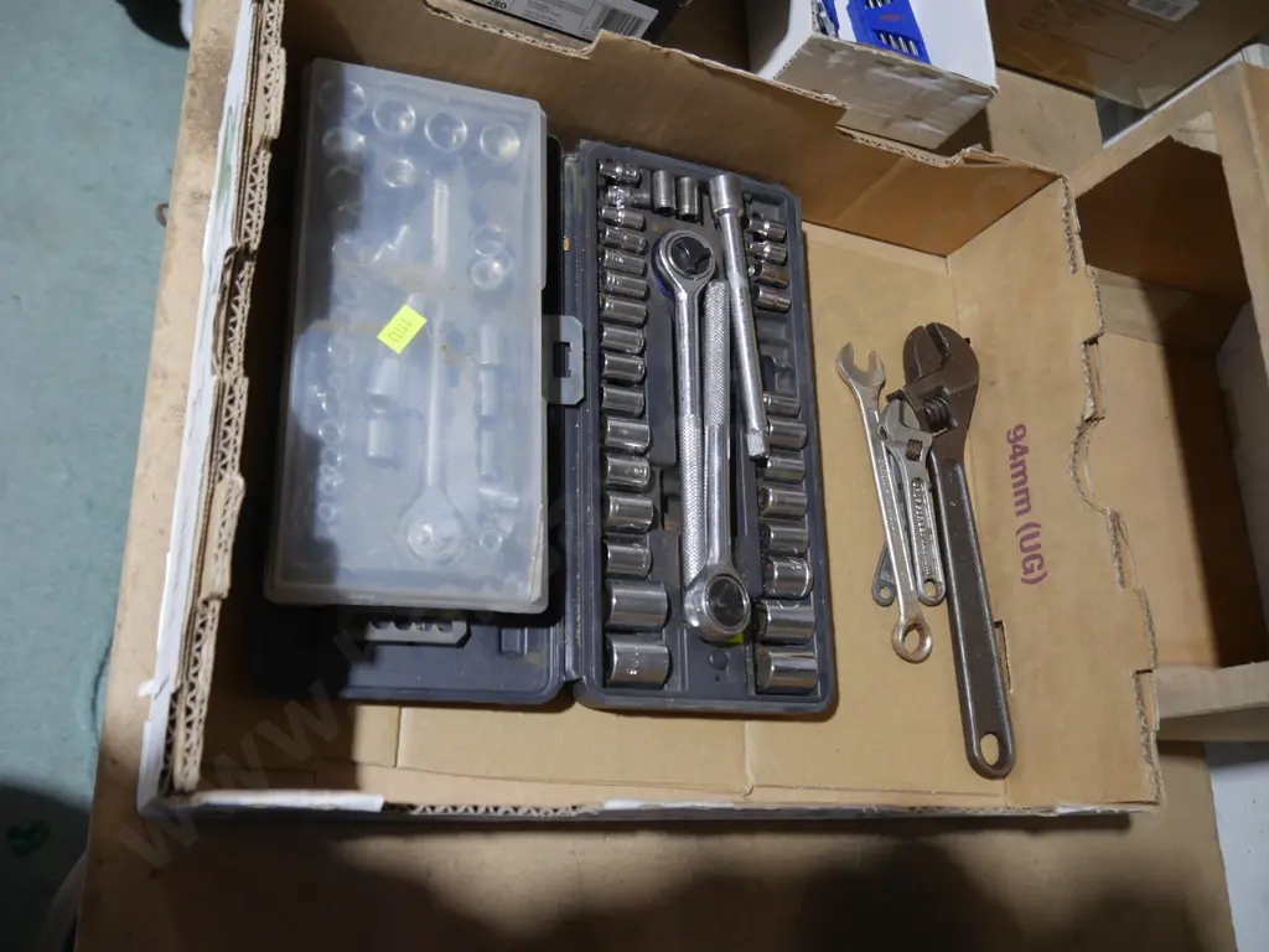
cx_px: 634
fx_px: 1100
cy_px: 476
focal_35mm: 30
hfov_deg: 60.0
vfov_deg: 46.8
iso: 640
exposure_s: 1/60
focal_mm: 15
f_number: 3.6
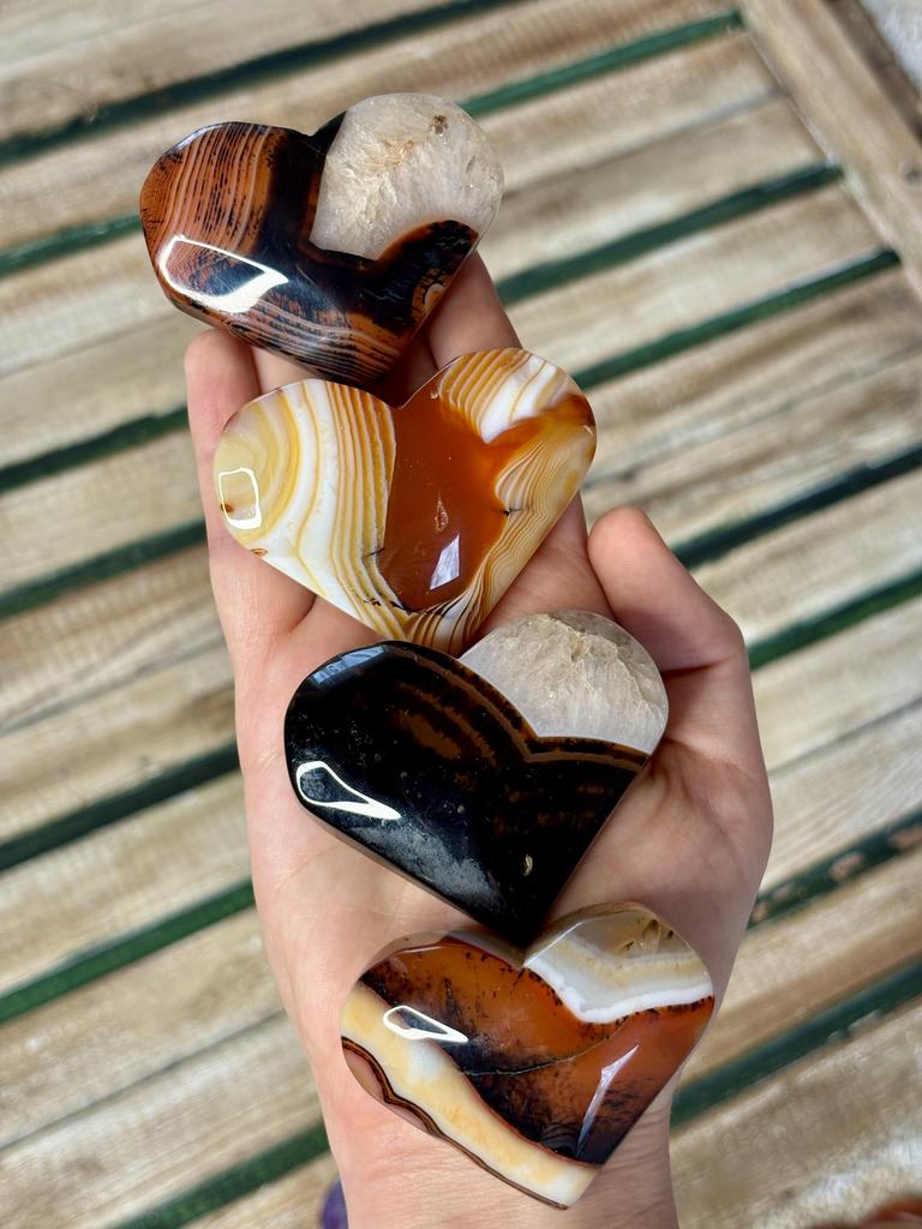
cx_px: 461
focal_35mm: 52
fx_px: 1847
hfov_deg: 28.0
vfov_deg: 36.8
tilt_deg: -65.6
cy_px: 614
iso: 100
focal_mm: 5.96
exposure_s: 1/100
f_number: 1.6
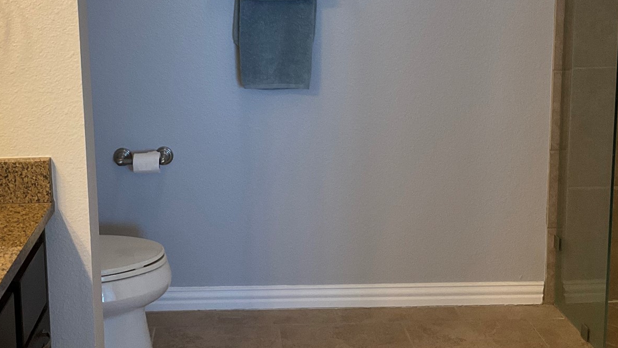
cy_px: 87
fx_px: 901
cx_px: 242
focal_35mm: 55
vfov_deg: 21.7
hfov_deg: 37.7
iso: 80
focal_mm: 3
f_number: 1.8
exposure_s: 1/60
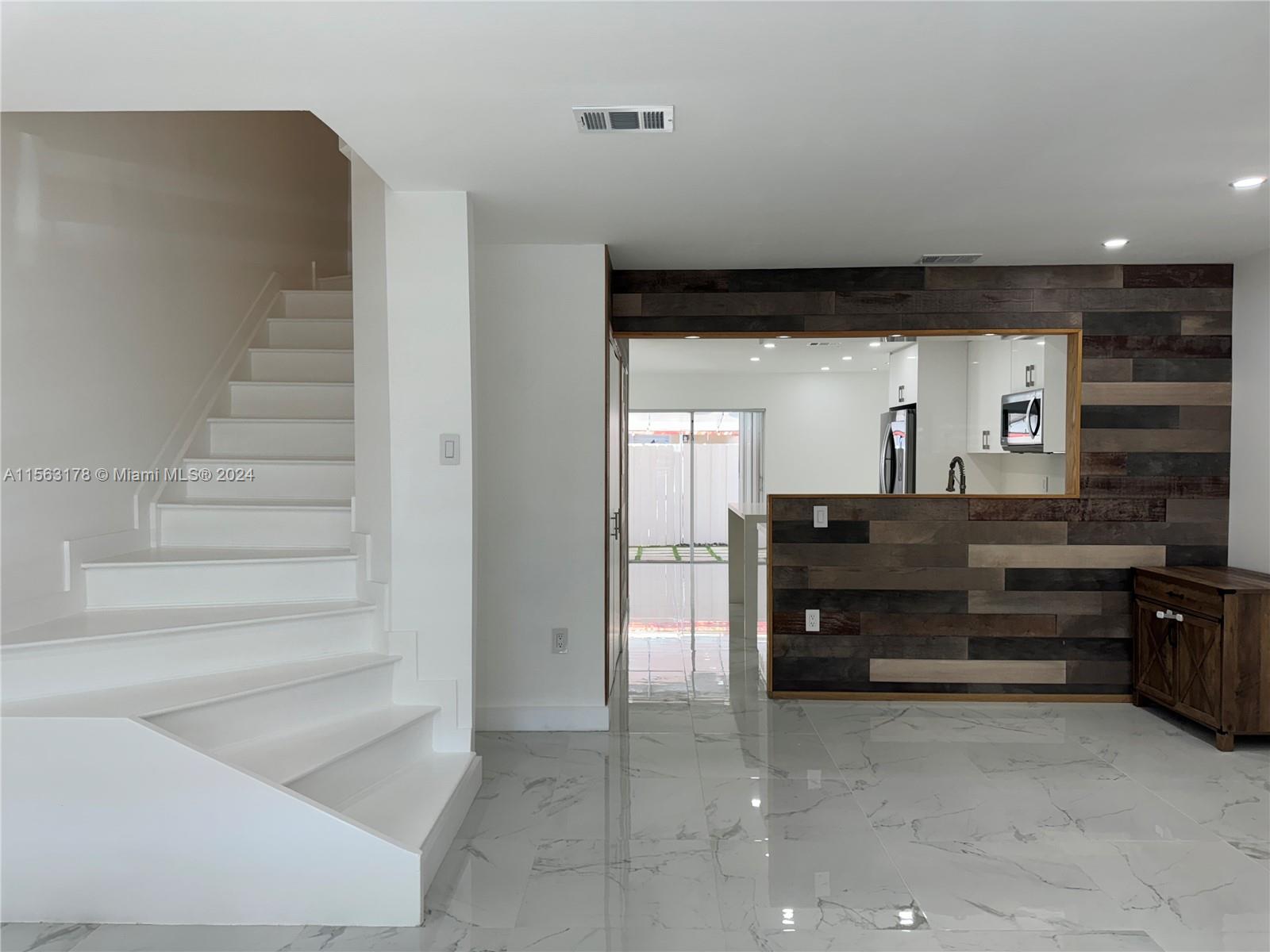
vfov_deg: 56.8
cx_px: 635
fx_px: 881
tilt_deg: -1.6
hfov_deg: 71.6
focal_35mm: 24
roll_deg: -0.4
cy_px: 476
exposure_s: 1/136
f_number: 1.78
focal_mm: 6.86
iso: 50
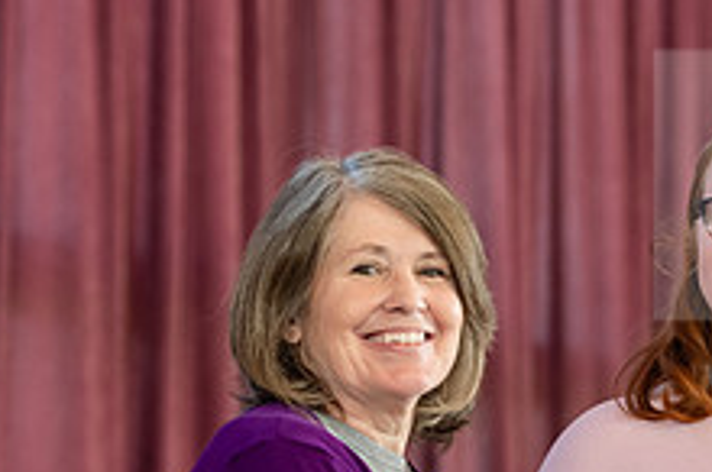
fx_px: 4957
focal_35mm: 251
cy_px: 441
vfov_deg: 5.4
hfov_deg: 8.2
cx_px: 557
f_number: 3.5
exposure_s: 1/200
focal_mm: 95
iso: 1250
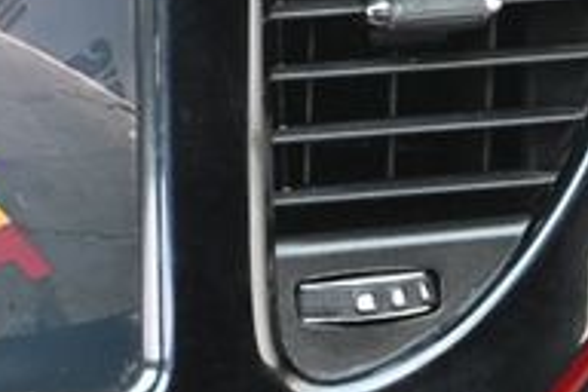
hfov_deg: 8.1
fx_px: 4083
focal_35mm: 250
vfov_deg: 5.5
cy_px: 113
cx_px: -288
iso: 3200
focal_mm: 50
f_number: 6.3
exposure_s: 1/80
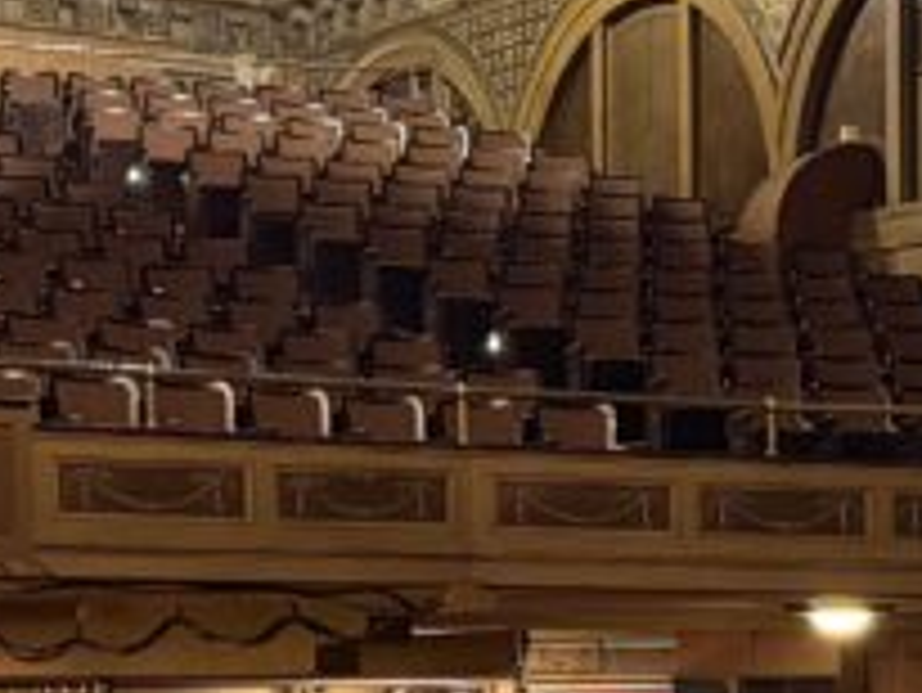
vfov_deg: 12.1
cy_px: 774
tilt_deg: -1.4
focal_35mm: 120
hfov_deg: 16.3
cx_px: 688
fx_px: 3198
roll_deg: +0.4
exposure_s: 1/30
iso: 1250
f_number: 1.78
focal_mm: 6.76
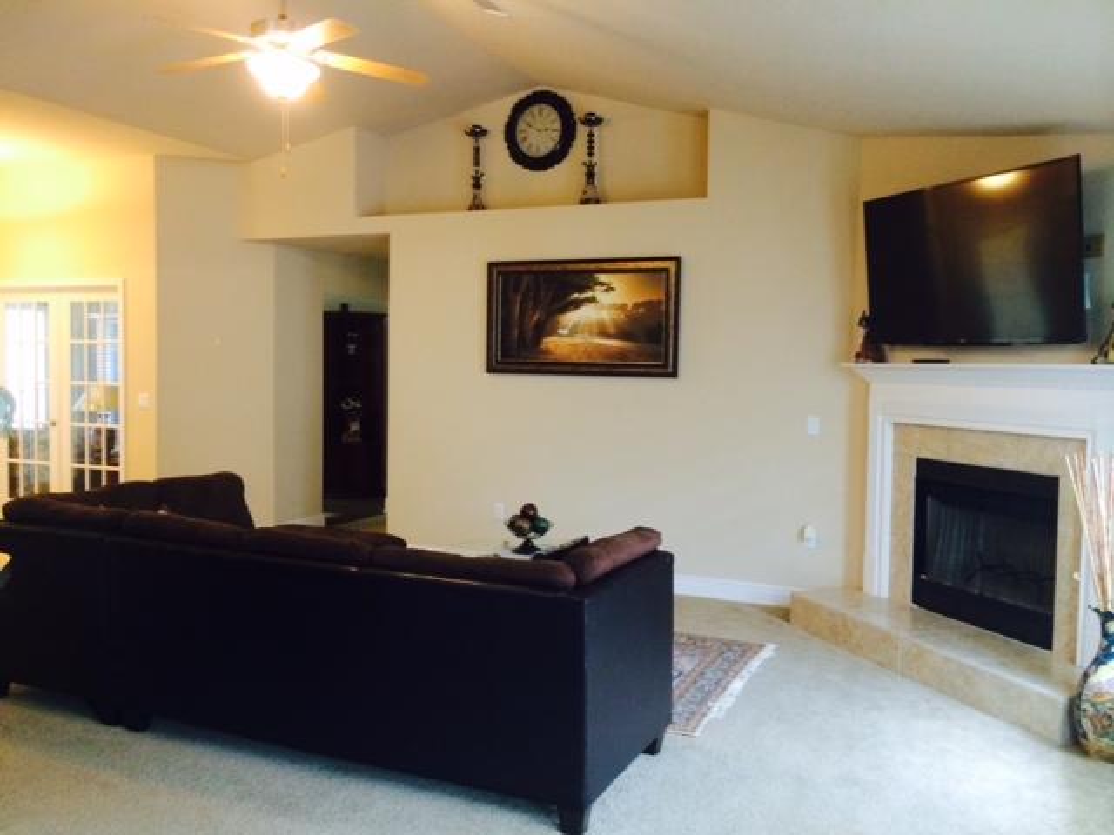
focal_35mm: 30
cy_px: 418
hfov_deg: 60.0
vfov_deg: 46.8
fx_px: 965
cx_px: 557
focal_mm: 4.12
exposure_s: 1/30
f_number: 2.2
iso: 200
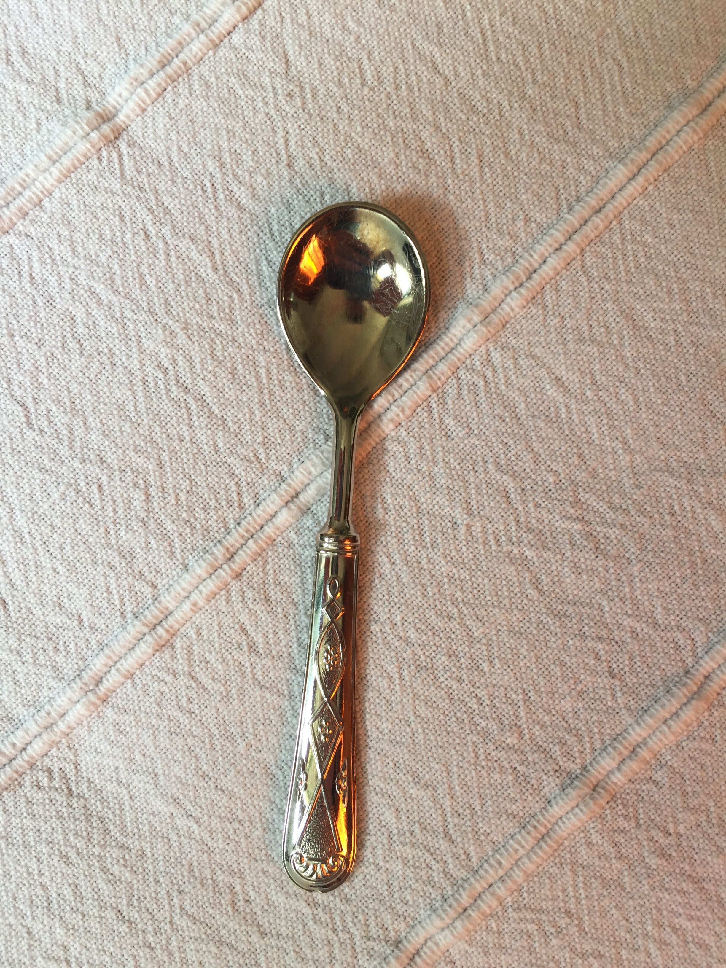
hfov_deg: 48.2
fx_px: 811
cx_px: 363
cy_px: 484
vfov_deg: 61.7
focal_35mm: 29
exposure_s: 1/50
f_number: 2.2
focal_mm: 4.15
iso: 32
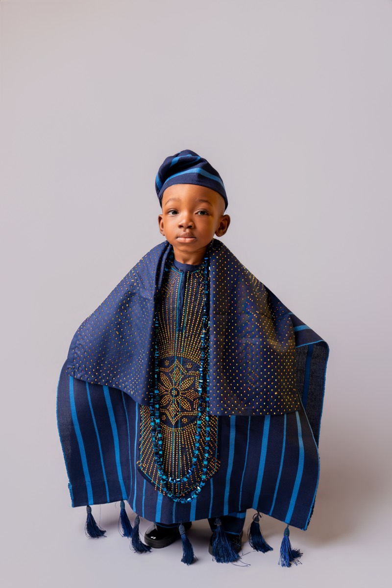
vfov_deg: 51.9
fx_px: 604
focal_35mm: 37
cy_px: 294
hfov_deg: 35.9
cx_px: 196
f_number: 6.3
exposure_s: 1/200
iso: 250
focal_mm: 37
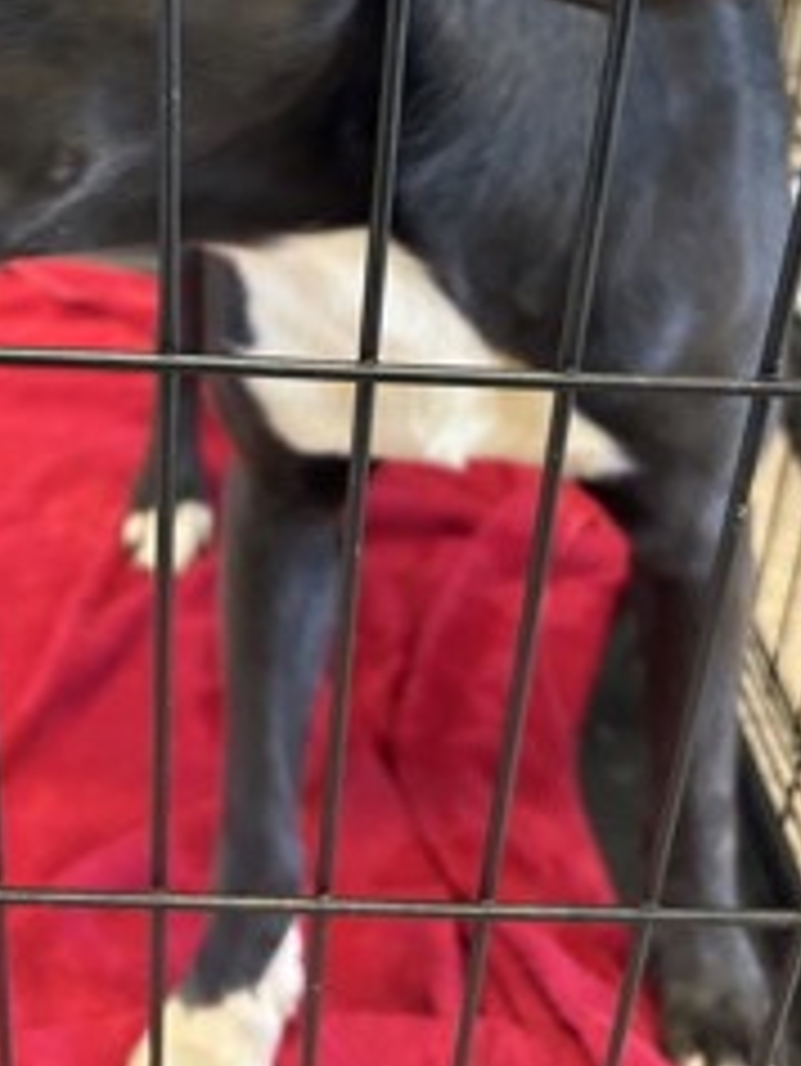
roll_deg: -1.3
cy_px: 175
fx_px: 1418
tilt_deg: -23.3
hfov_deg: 31.3
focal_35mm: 46
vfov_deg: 39.2
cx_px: 268
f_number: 1.5
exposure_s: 1/60
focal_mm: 5.7
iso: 320
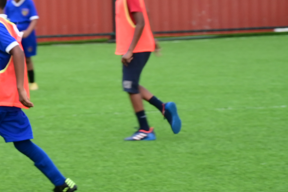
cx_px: -245
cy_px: 44
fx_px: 1695
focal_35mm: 212
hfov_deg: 9.2
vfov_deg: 6.5
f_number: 4.5
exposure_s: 1/160
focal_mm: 57
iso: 1000
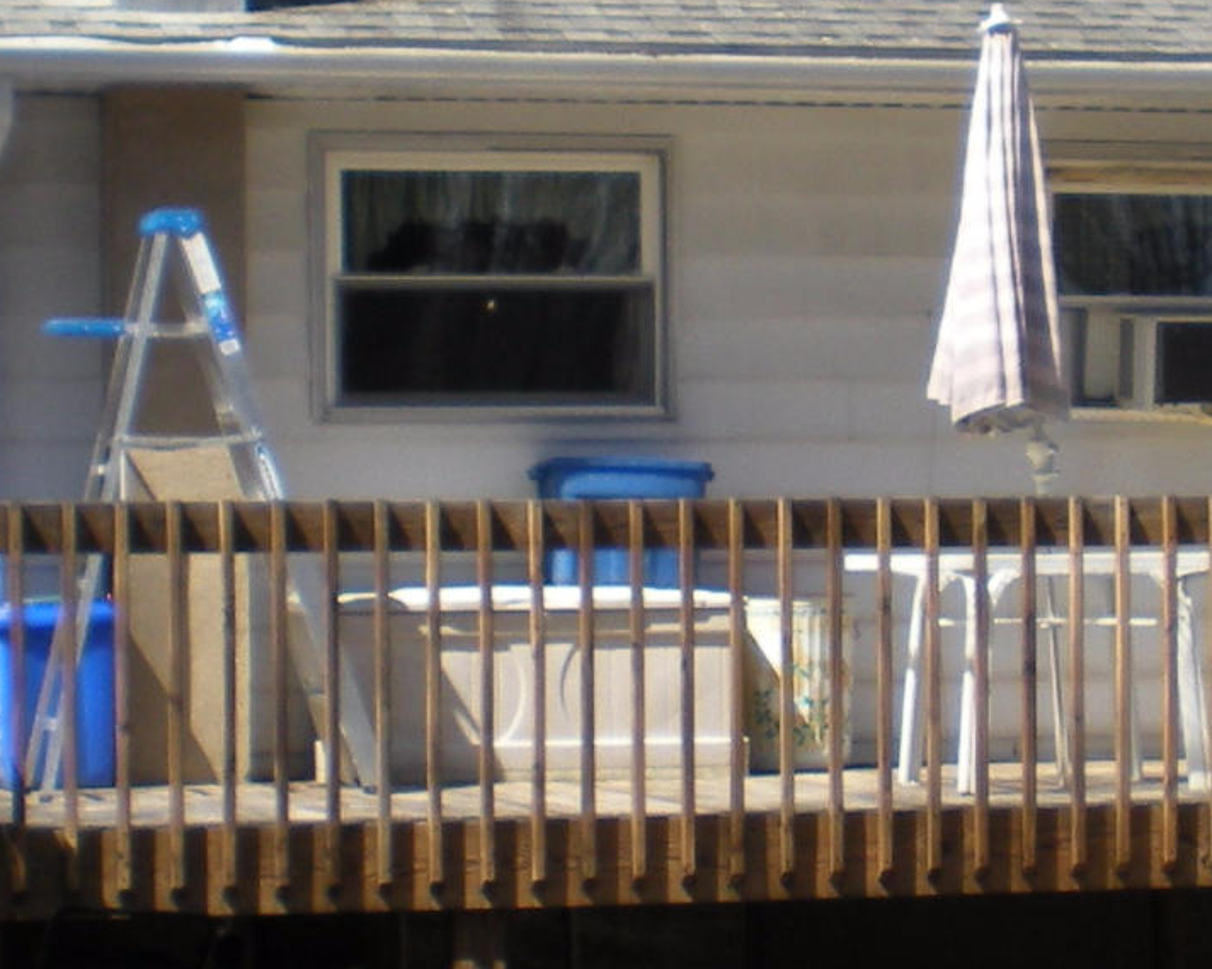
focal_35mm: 139
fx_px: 4984
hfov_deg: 13.8
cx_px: 993
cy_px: 644
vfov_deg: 11.1
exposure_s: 1/285
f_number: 4.6
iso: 64
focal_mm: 6.3
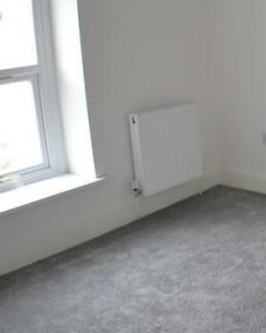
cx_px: 288
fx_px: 630
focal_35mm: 64
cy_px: 127
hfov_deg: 22.6
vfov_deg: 29.5
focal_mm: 20
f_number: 3.8
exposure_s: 1/40
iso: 400
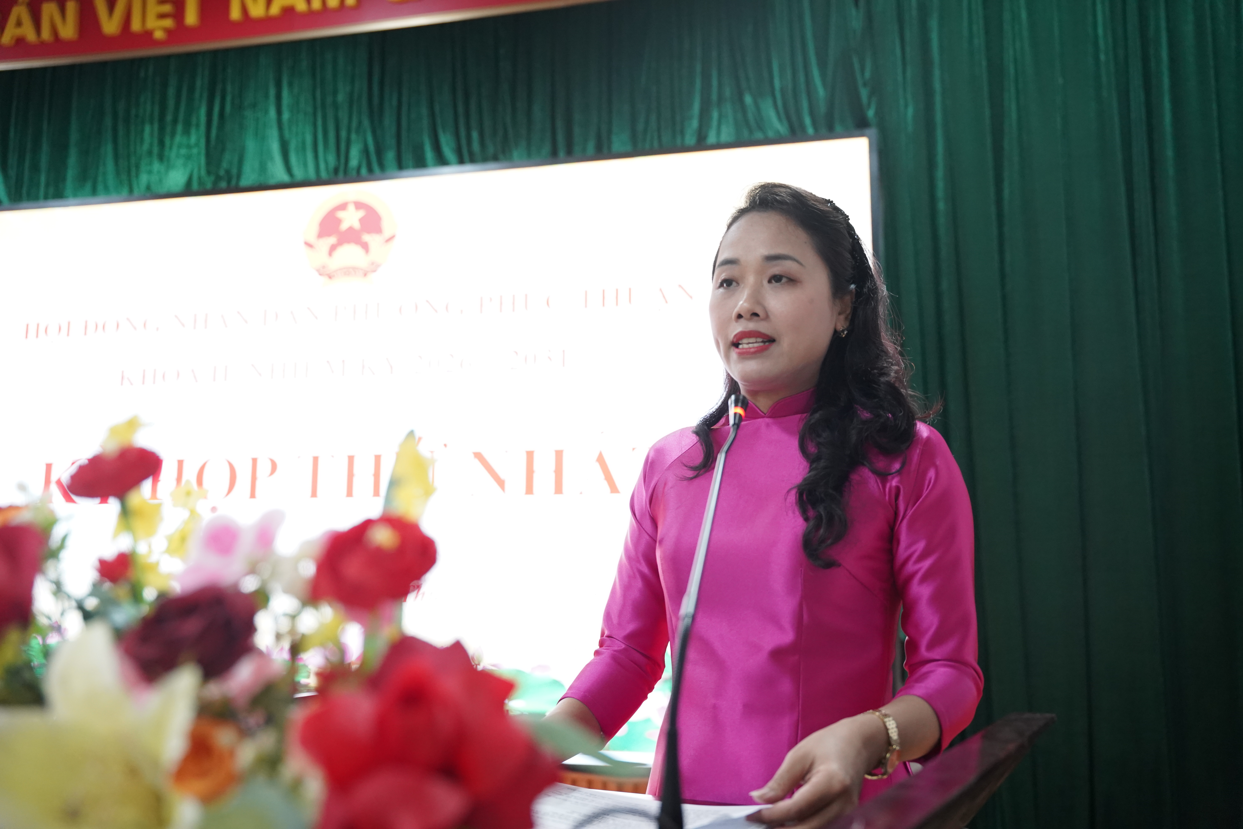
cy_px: 414
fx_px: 1115
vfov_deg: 40.8
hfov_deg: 58.3
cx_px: 622
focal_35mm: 32
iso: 4000
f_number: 2.8
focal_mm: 32.3
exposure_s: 1/125
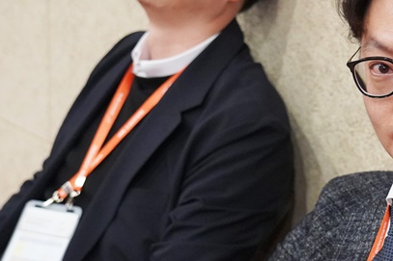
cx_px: 273
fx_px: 1288
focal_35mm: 118
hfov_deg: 17.3
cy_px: 130
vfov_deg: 11.6
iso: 6400
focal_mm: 48
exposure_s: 1/160
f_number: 4
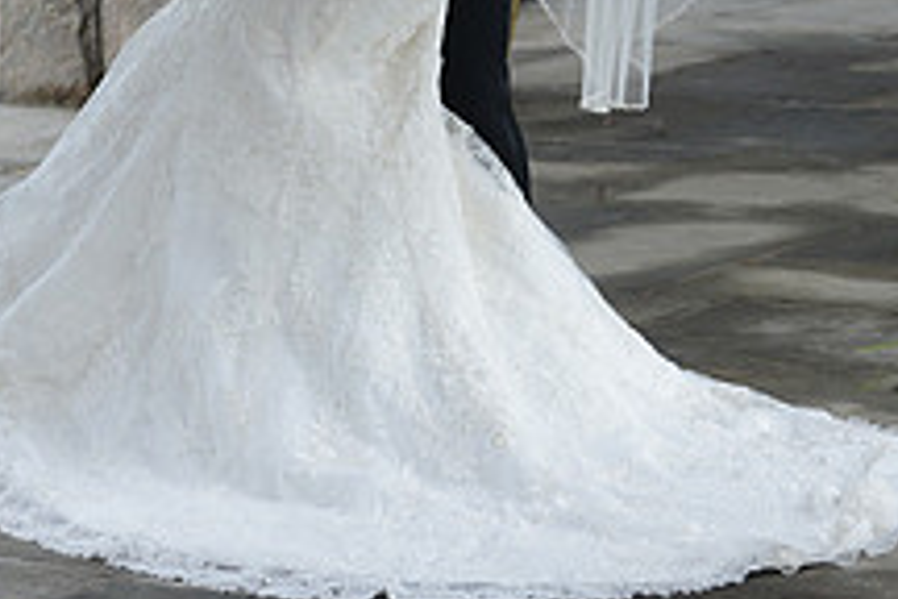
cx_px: 291
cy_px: -168
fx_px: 4689
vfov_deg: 7.2
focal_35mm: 188
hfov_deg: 10.9
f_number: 5
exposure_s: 1/500
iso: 500
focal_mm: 70
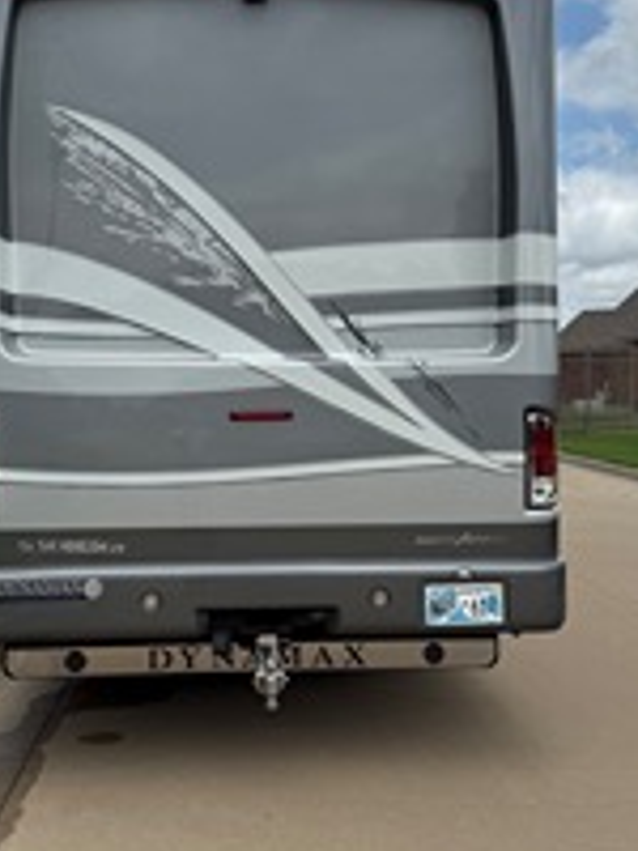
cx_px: 276
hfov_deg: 30.2
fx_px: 1180
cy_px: 396
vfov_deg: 39.6
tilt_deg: +0.5
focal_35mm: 48
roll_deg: -1.3
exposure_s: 1/7353
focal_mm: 6.76
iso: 80
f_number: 1.78
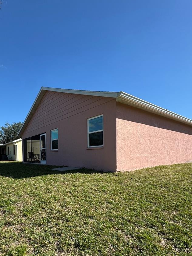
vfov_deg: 80.1
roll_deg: +2.6
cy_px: 161
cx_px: 68
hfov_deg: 64.7
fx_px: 148
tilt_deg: -1.1
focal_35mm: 20
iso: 40
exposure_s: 1/1126
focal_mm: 2.22
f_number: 2.2
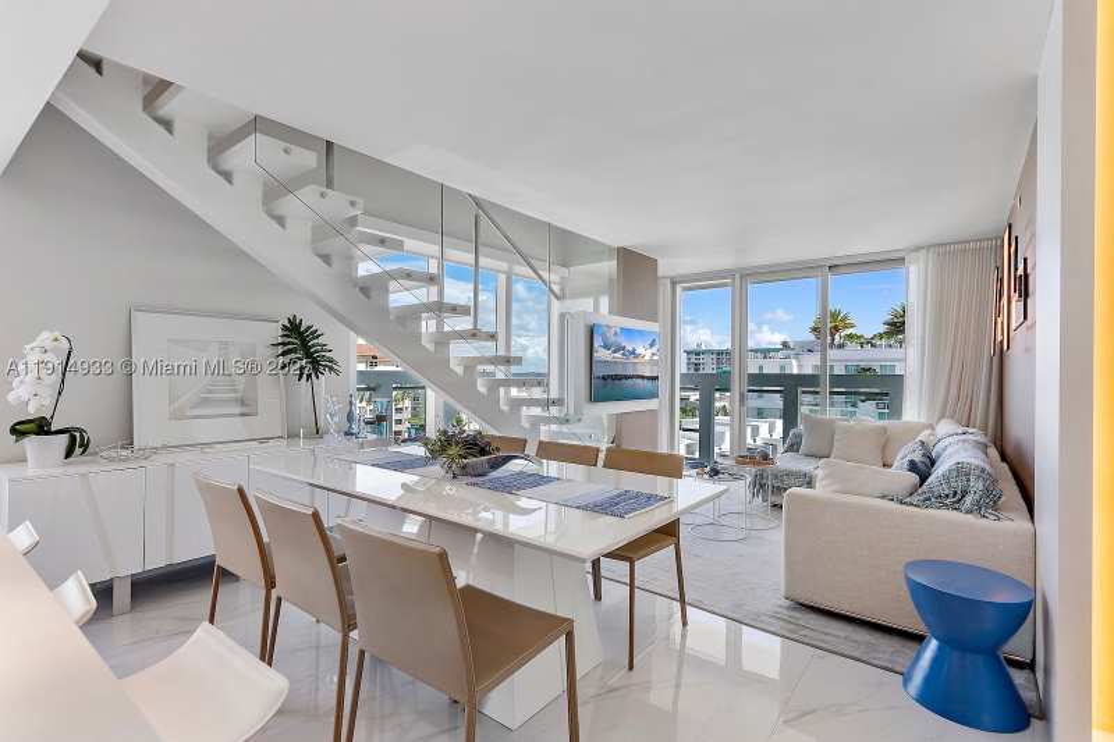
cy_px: 371
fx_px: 495
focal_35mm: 16
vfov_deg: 73.7
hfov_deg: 96.7
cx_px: 557
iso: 640
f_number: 8
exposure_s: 1/200
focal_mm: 16
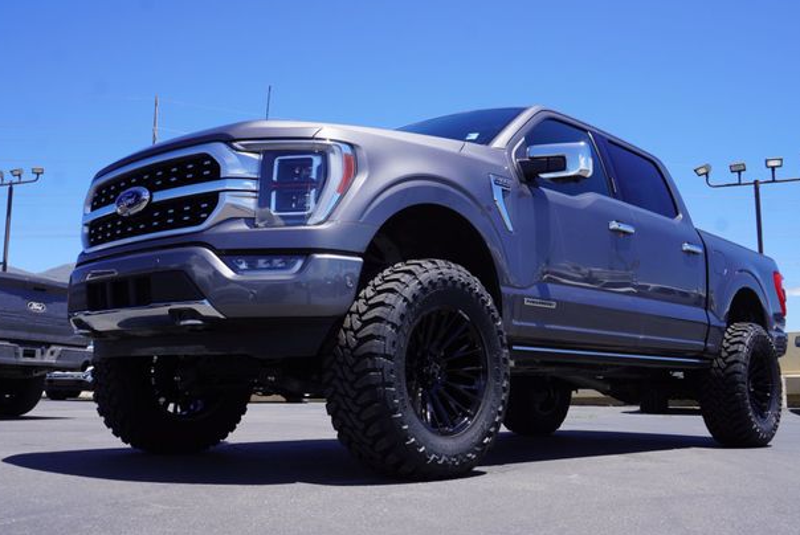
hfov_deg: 52.4
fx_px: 813
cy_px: 270
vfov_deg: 36.5
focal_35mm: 37
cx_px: 407
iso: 100
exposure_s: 1/125
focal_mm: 23
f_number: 10
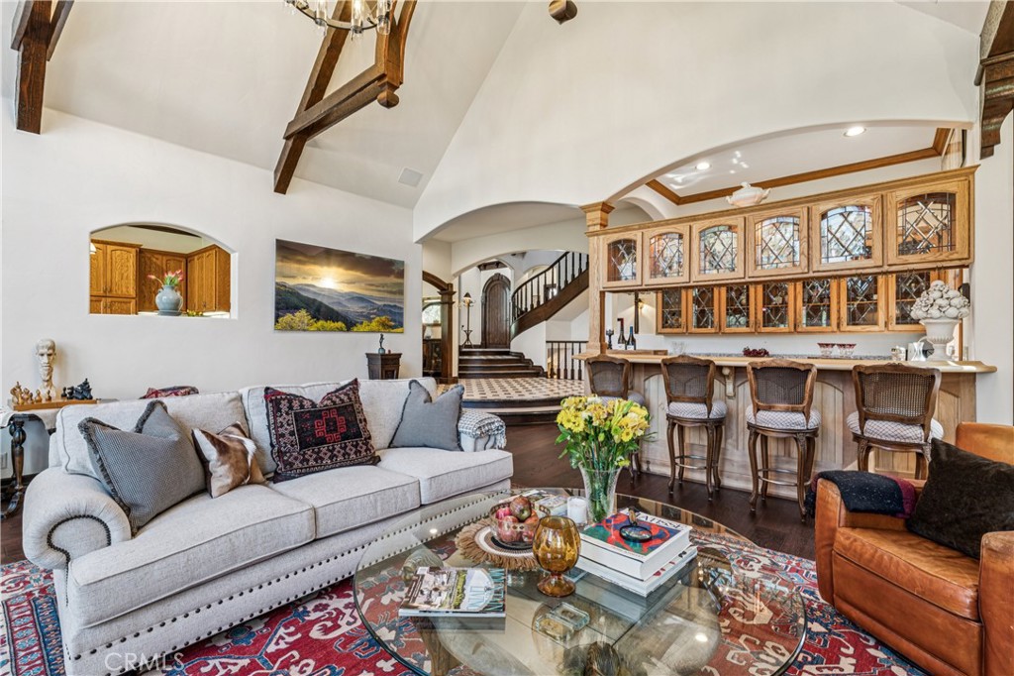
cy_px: 338
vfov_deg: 72.7
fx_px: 459
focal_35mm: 16
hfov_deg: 95.7
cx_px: 507
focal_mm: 16.3
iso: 100
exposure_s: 1.3
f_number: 13
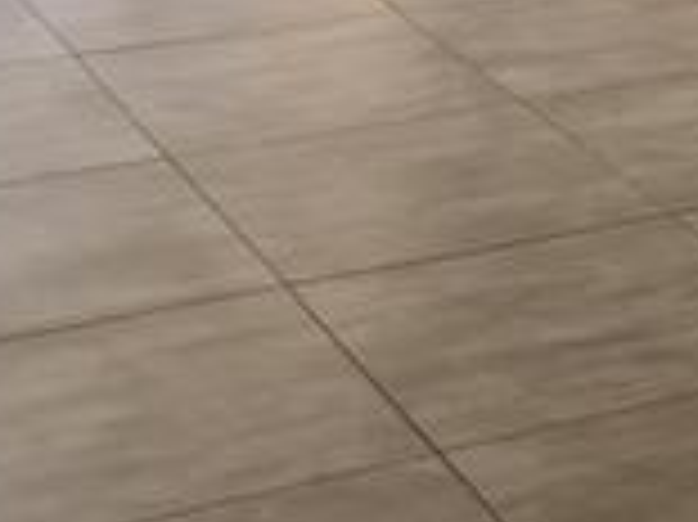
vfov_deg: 10.2
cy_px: -504
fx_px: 2700
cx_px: 1018
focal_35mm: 134
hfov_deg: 13.9
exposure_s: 1/100
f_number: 1.8
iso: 80
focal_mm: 5.4
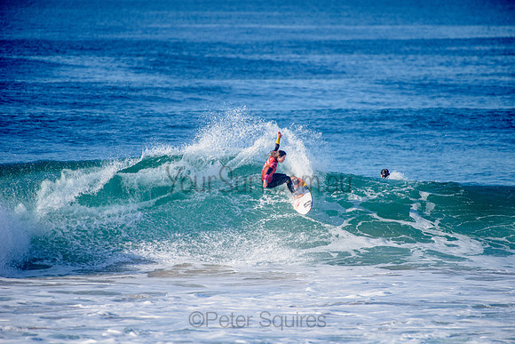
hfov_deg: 4.1
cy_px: 172
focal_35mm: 500
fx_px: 7154
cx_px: 258
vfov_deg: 2.8
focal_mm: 500
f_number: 5.6
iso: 180
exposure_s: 1/1600
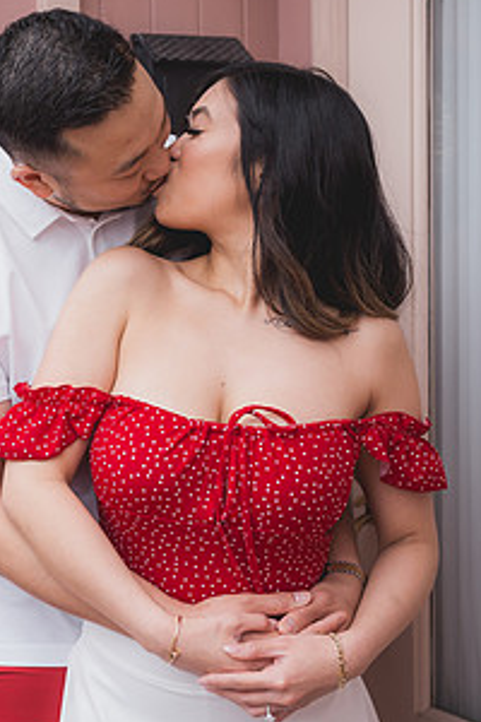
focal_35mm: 75
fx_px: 1503
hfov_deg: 18.1
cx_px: 144
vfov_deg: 27.0
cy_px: 313
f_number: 2.8
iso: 250
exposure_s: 1/500
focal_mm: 50
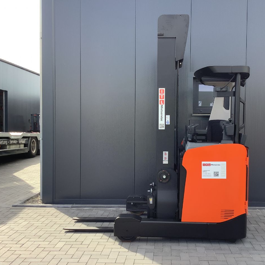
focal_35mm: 37
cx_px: 162
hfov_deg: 44.6
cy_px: 132
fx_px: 320
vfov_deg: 44.9
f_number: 2.4
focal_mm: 3.3
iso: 25
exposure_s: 1/193
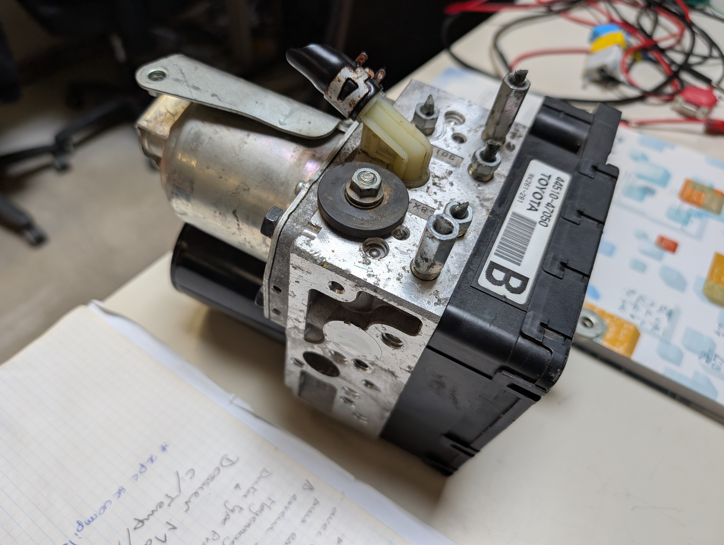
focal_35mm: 24
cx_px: 362
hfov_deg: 71.5
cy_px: 272
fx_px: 503
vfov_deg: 56.9
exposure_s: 1/99.9
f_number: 1.68
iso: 22
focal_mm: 6.9
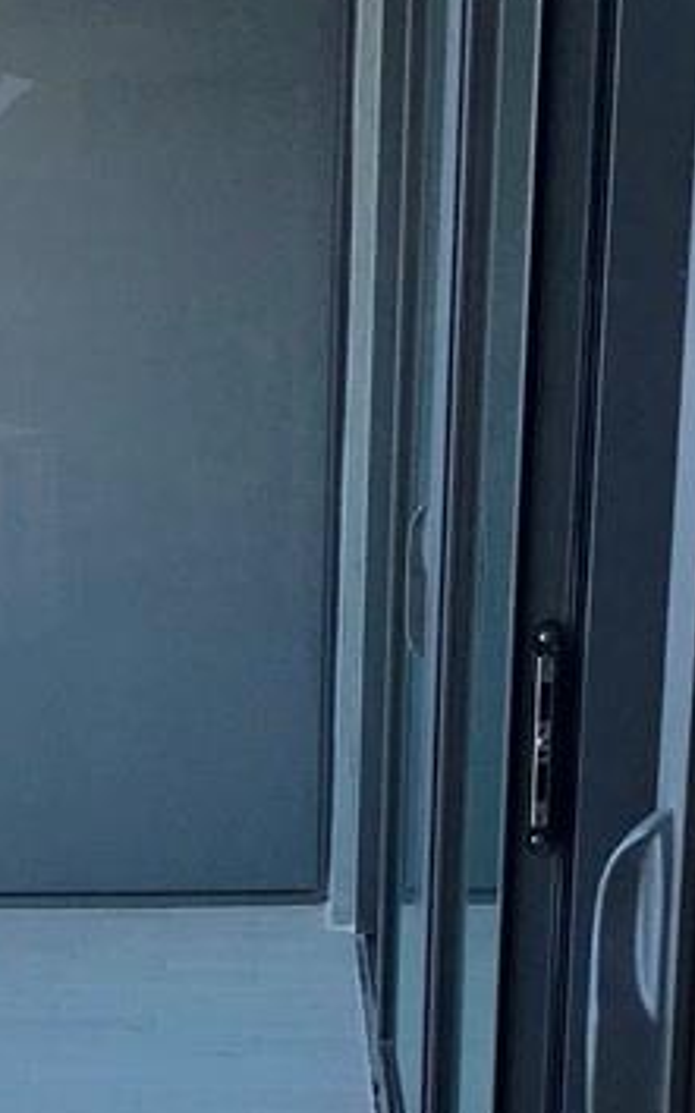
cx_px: -311
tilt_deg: -15.6
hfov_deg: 13.9
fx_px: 2699
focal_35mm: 89
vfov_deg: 22.2
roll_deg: +2.6
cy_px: 1185
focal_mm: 4.15
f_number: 2.2
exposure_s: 1/390
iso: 25
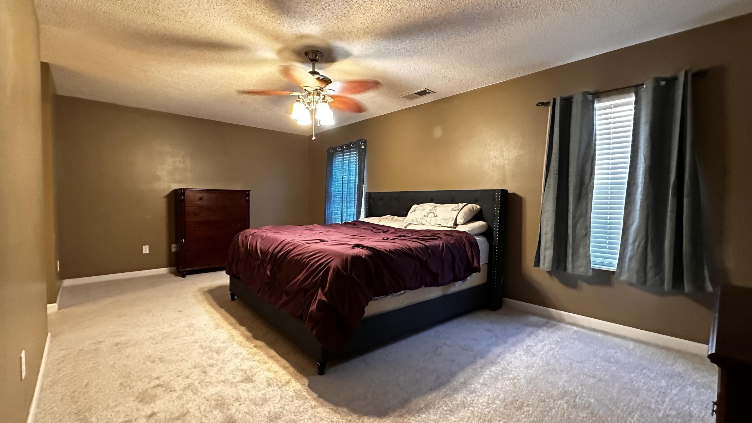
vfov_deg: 67.1
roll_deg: -0.8
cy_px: 213
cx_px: 363
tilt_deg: -1.9
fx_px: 319
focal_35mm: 16
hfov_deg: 99.3
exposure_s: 1/40
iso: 1250
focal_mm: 2.22
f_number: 2.2
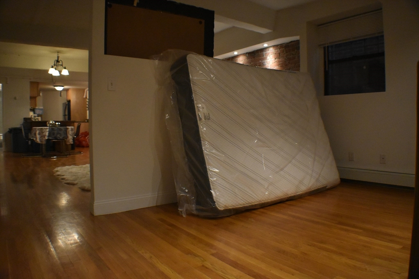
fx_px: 384
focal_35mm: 33
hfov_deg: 57.2
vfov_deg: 40.0
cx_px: 210
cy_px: 140
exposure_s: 1/125
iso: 3600
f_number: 3.8
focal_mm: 22
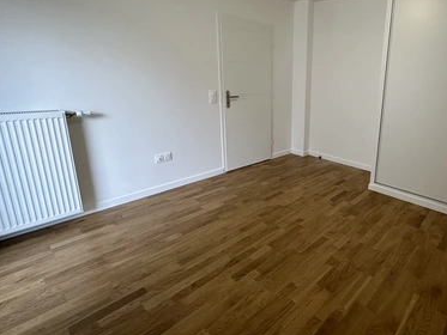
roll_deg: -2.8
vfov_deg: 65.5
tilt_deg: -12.9
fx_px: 258
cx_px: 317
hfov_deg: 77.5
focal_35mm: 20
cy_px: 138
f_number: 2.2
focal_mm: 2.22
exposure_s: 1/99
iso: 250
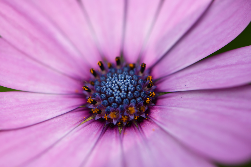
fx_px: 739
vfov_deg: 12.9
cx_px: 126
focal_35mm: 106
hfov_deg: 19.3
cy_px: 83
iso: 80
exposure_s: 1/640
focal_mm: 105
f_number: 7.1
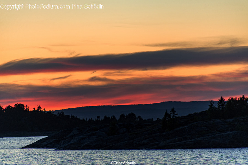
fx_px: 2068
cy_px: 82
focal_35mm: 300
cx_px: 124
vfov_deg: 4.6
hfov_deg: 6.9
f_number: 5.6
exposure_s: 1/40
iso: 800
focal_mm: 300
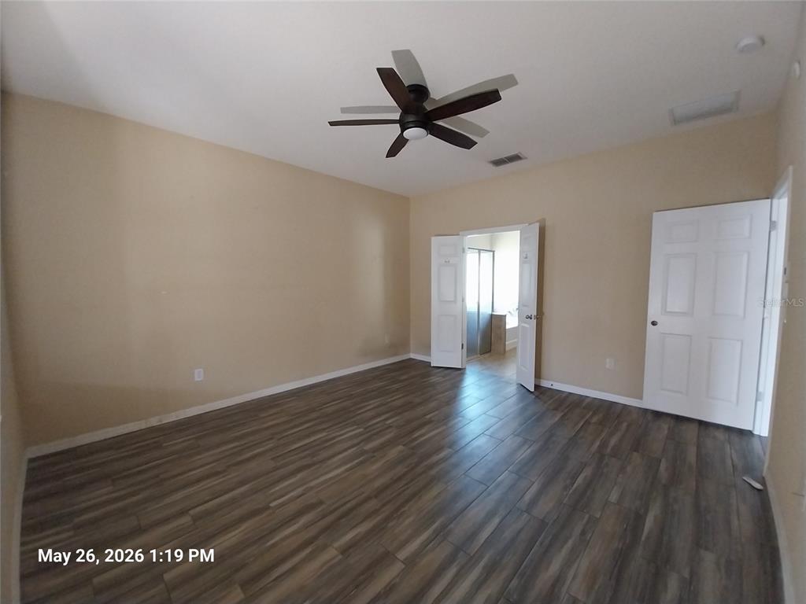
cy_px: 302
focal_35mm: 13
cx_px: 403
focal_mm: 1.13
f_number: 2.2
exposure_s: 1/30
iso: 250
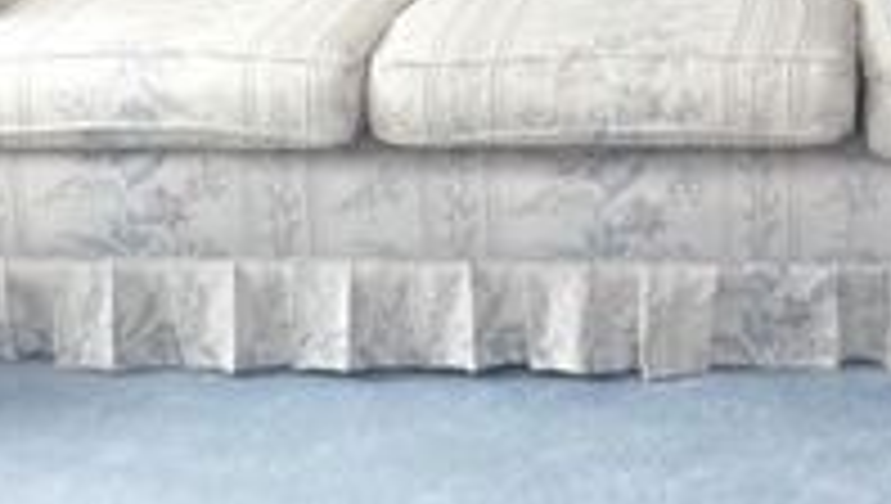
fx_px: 3076
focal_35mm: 130
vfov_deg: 8.8
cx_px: 774
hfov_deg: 16.3
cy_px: -536
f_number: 2.8
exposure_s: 1/30
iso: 320
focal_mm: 6.1
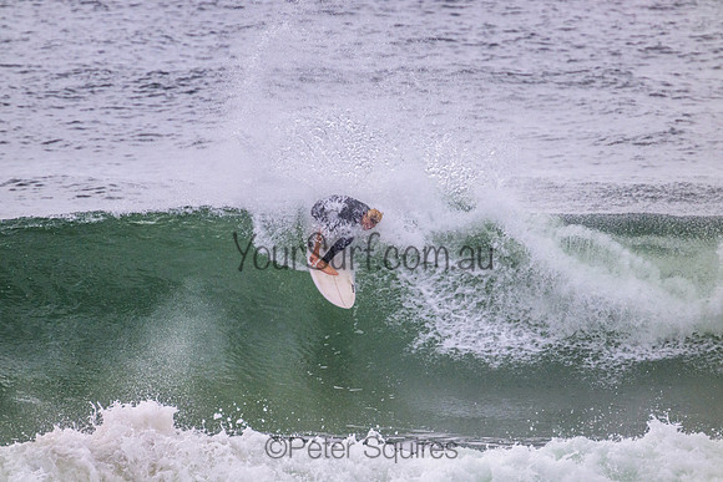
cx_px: 362
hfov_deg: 2.6
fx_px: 16070
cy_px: 241
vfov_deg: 1.7
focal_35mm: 800
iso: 2000
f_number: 11
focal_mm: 800
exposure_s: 1/2000
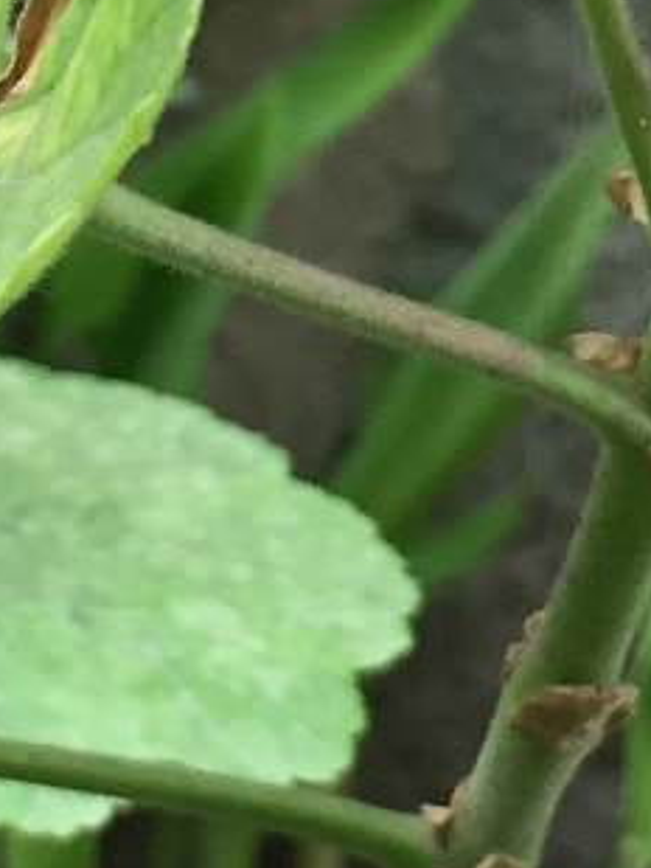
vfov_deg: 13.0
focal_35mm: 150
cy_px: -45
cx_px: 365
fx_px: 3759
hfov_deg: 9.9
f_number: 2.2
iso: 40
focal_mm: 4.15
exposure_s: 1/33
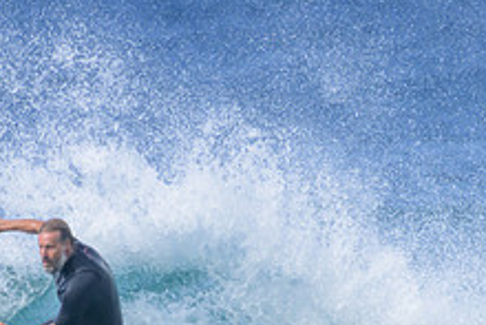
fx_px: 35662
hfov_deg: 0.8
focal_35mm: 2640
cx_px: 159
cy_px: 388
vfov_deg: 0.5
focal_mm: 1000
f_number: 11
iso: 1250
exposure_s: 1/2000
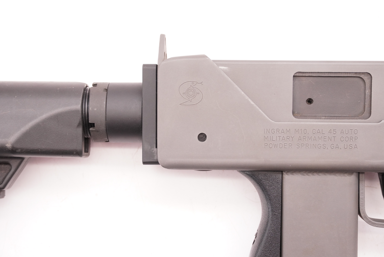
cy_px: 128
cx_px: 192
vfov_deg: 18.6
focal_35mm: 74
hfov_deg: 27.5
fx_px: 784
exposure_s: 1/125
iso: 1000
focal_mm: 49
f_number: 5.6
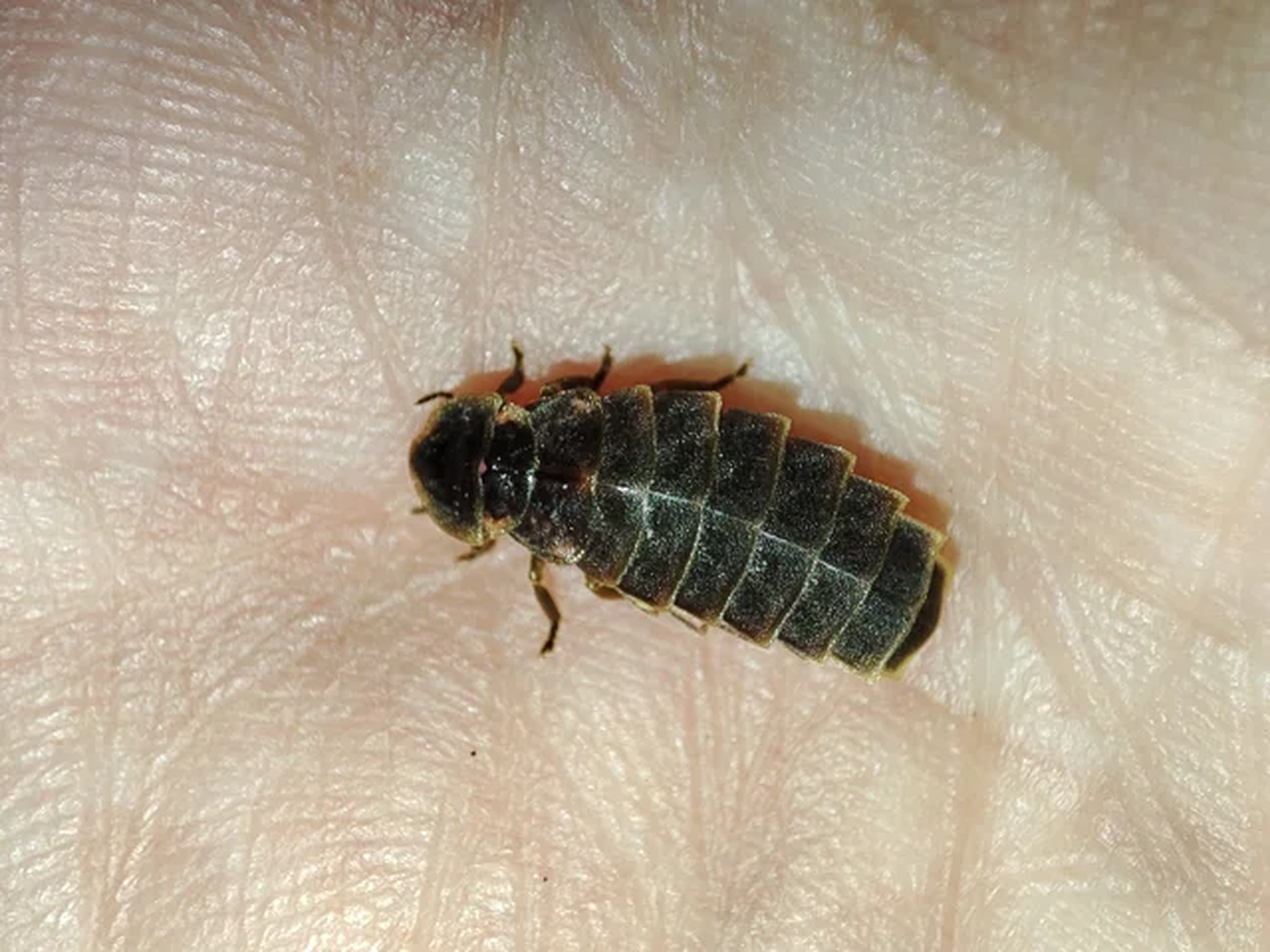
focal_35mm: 23
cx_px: 635
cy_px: 476
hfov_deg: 73.9
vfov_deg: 58.9
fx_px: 844
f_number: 2.4
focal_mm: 4.03
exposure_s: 1/50
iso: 66
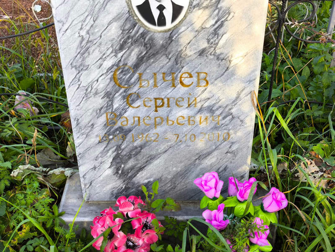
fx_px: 484
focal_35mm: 50
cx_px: 168
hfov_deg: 38.2
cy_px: 126
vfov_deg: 29.1
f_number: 1.7
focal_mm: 4.71
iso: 50
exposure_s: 1/104
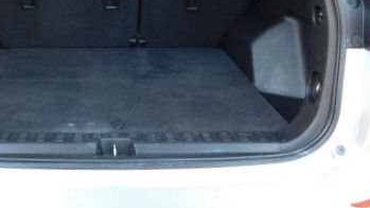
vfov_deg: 25.7
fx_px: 451
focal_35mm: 46
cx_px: 110
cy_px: 54
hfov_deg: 43.7
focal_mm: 4
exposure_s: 1/30
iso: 200
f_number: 3
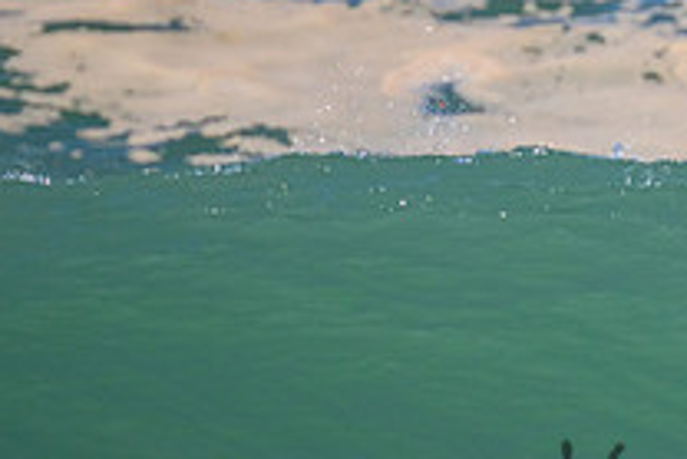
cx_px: 902
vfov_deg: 0.6
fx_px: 42660
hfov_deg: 0.9
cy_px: 464
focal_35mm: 2234
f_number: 11
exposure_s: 1/2000
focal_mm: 800
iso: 1600
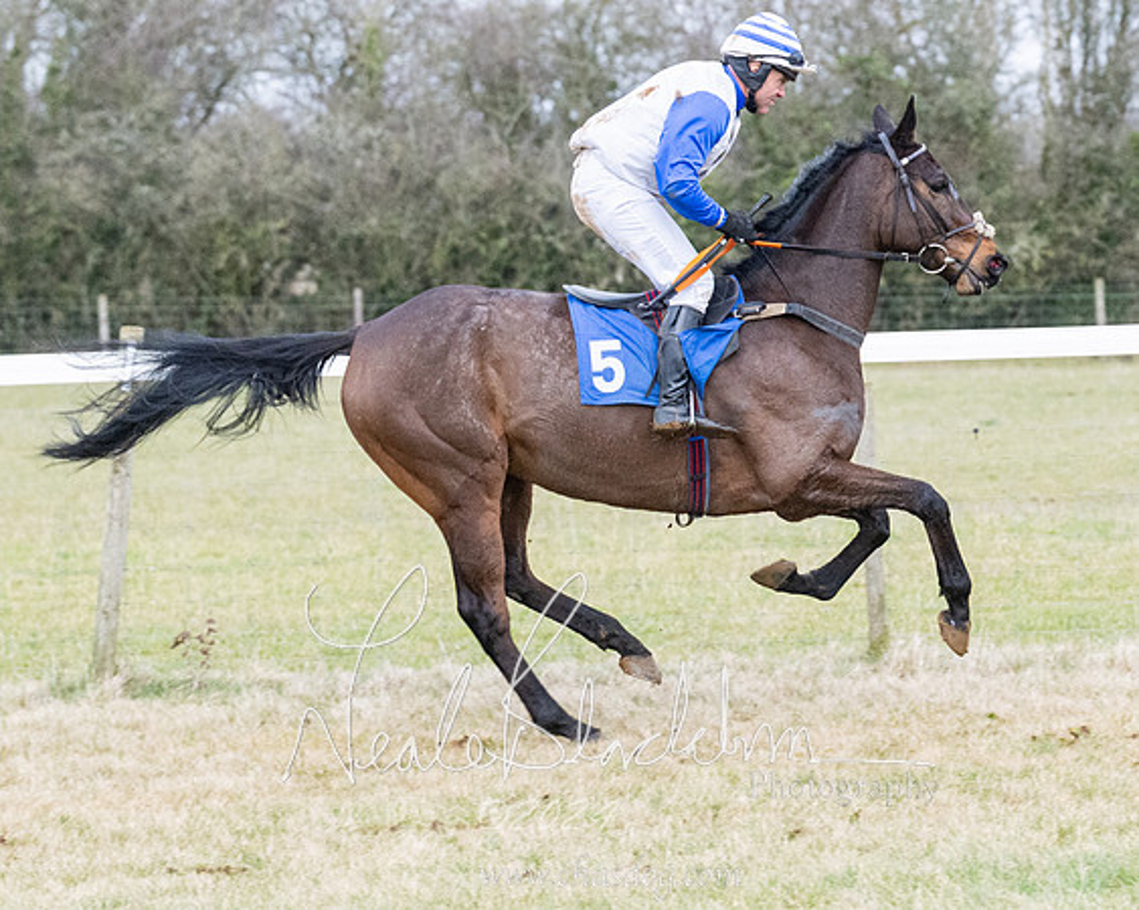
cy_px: 623
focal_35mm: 219
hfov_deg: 8.8
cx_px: 792
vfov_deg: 7.0
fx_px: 7388
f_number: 4
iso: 1600
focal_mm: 95
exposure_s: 1/1000
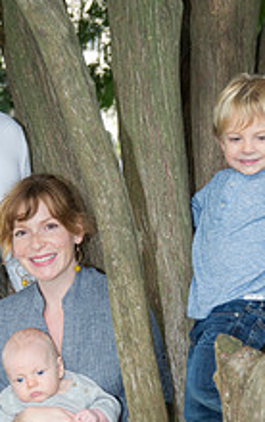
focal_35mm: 104
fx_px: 1199
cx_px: 59
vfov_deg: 19.9
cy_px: 288
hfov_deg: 12.6
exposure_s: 1/250
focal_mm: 50
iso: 320
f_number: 4.5
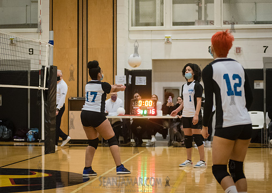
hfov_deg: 21.2
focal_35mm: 94
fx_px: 726
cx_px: 109
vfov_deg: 15.2
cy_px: 84
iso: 5000
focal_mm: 80
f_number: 3.2
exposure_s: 1/400
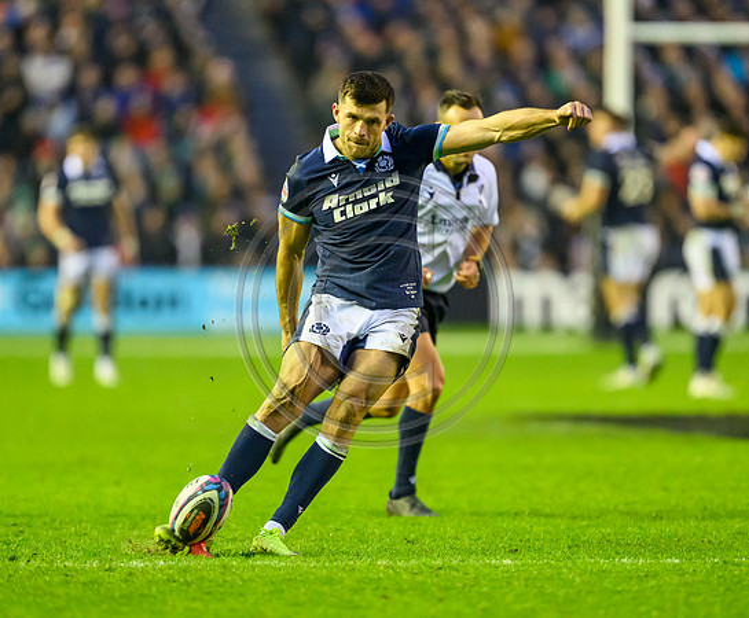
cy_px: 302
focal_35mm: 579
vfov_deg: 2.7
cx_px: 341
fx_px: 12989
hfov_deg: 3.3
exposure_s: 1/1250
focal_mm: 400
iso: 6400
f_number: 2.8
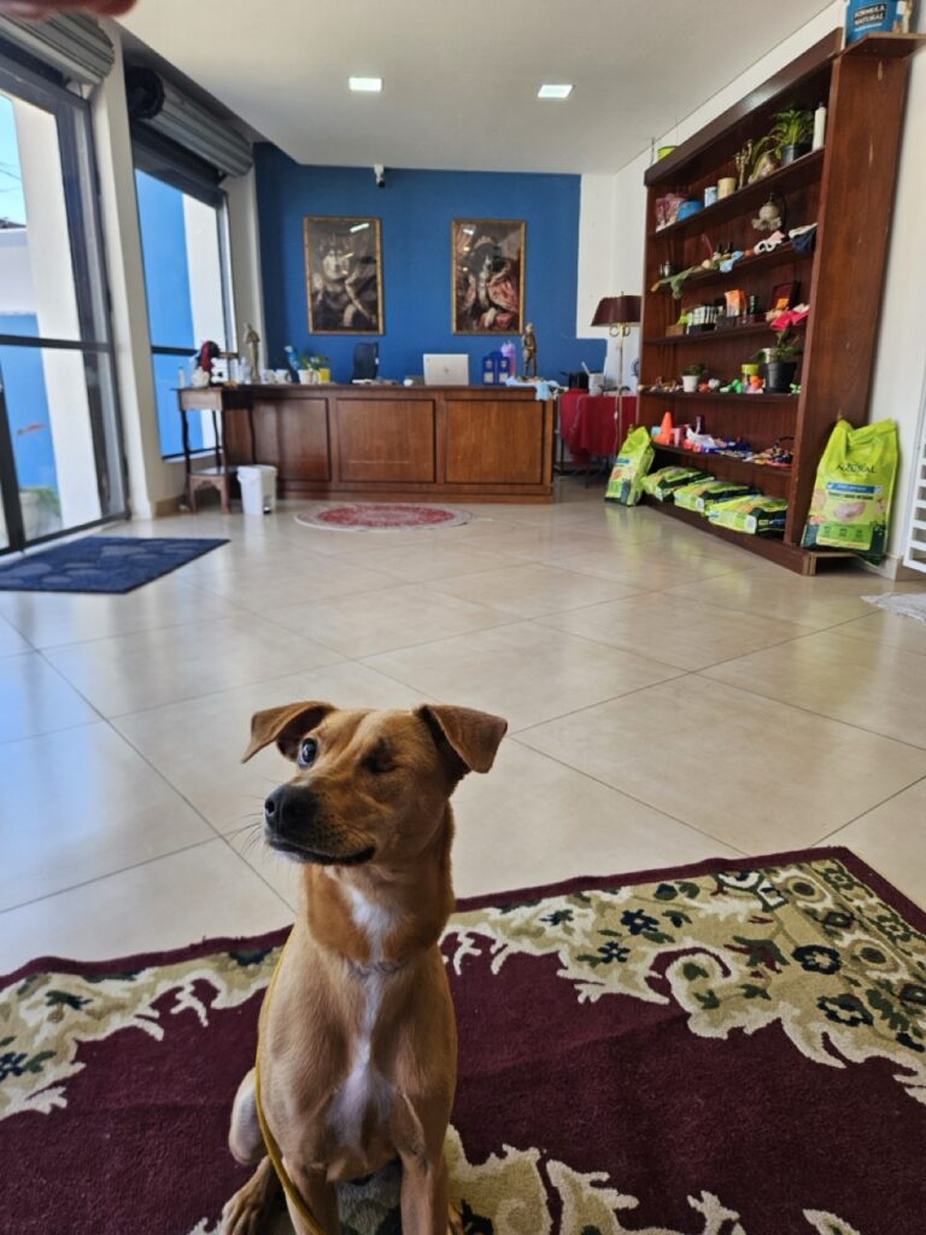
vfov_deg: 73.9
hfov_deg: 58.9
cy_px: 618
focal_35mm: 23
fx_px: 820
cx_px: 463
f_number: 1.8
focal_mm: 5.4
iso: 64
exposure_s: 1/180
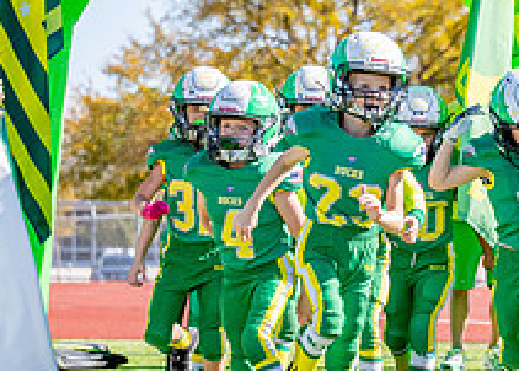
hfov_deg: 8.0
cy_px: 233
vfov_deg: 5.7
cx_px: 328
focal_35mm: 253
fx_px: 3732
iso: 250
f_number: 2.8
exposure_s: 1/2500
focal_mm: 70
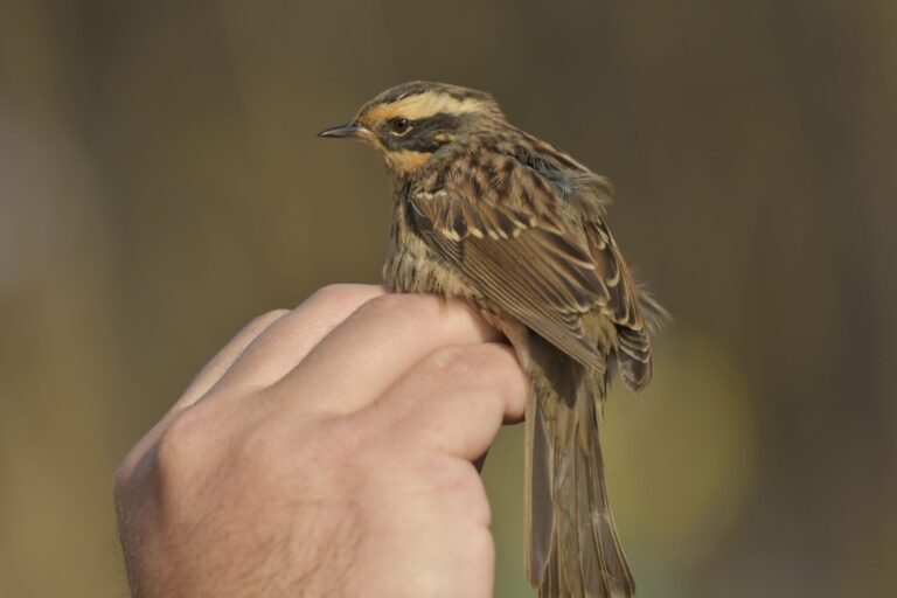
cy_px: 299
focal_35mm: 750
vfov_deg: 1.8
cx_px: 448
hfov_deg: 2.7
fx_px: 18686
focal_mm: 500
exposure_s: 1/3200
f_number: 5.6
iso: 320
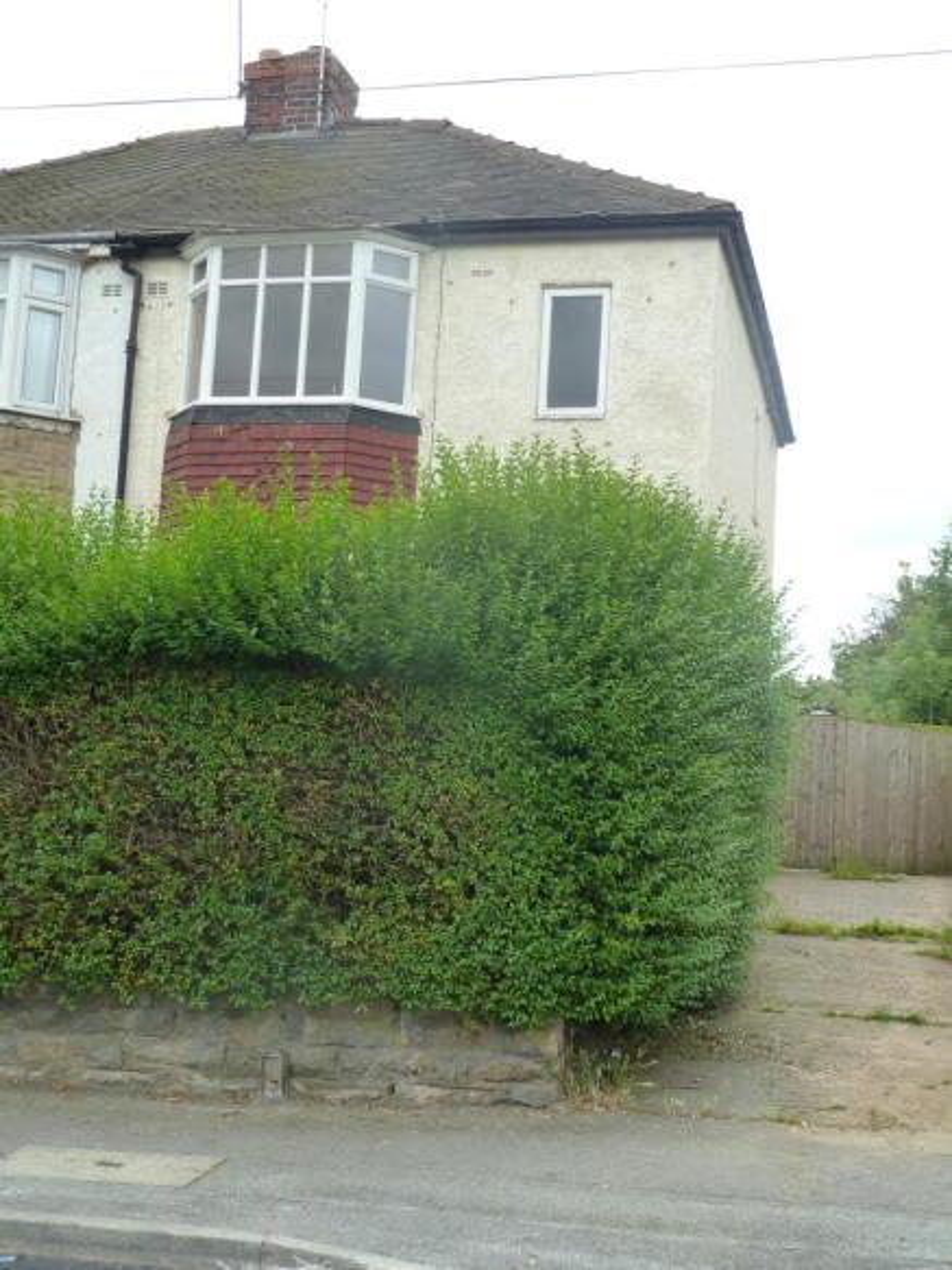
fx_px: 1614
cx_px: 476
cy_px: 635
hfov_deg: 32.9
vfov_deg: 43.0
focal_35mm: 44
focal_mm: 7.3
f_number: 4
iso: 125
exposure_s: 1/160
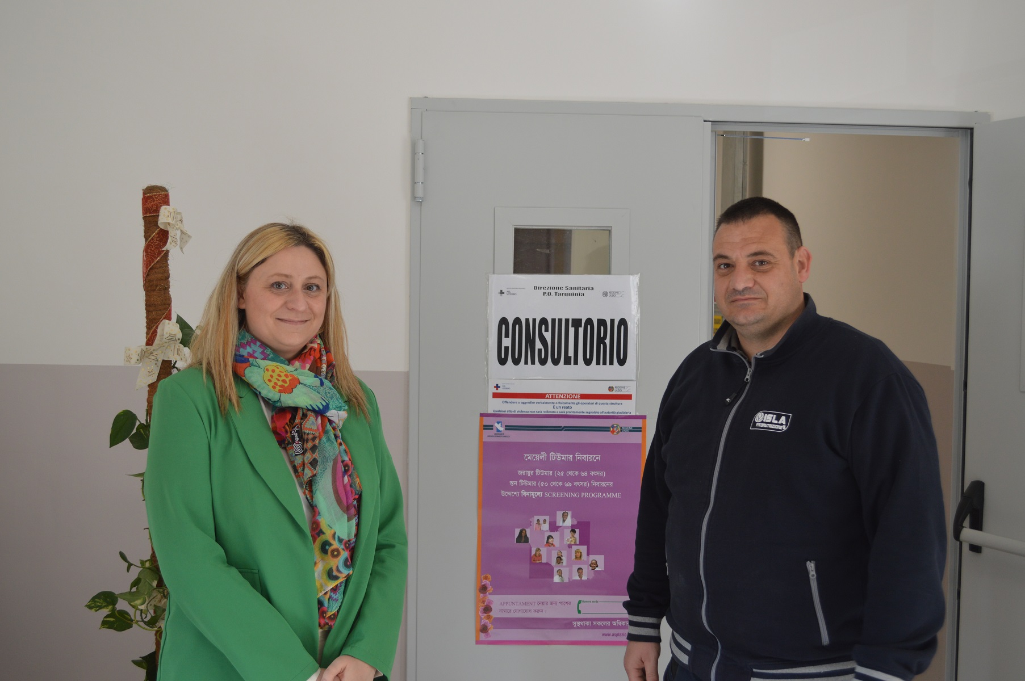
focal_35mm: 39
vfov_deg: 34.1
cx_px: 512
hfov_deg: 49.6
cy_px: 340
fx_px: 1109
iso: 360
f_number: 4.2
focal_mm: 26
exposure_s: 1/40
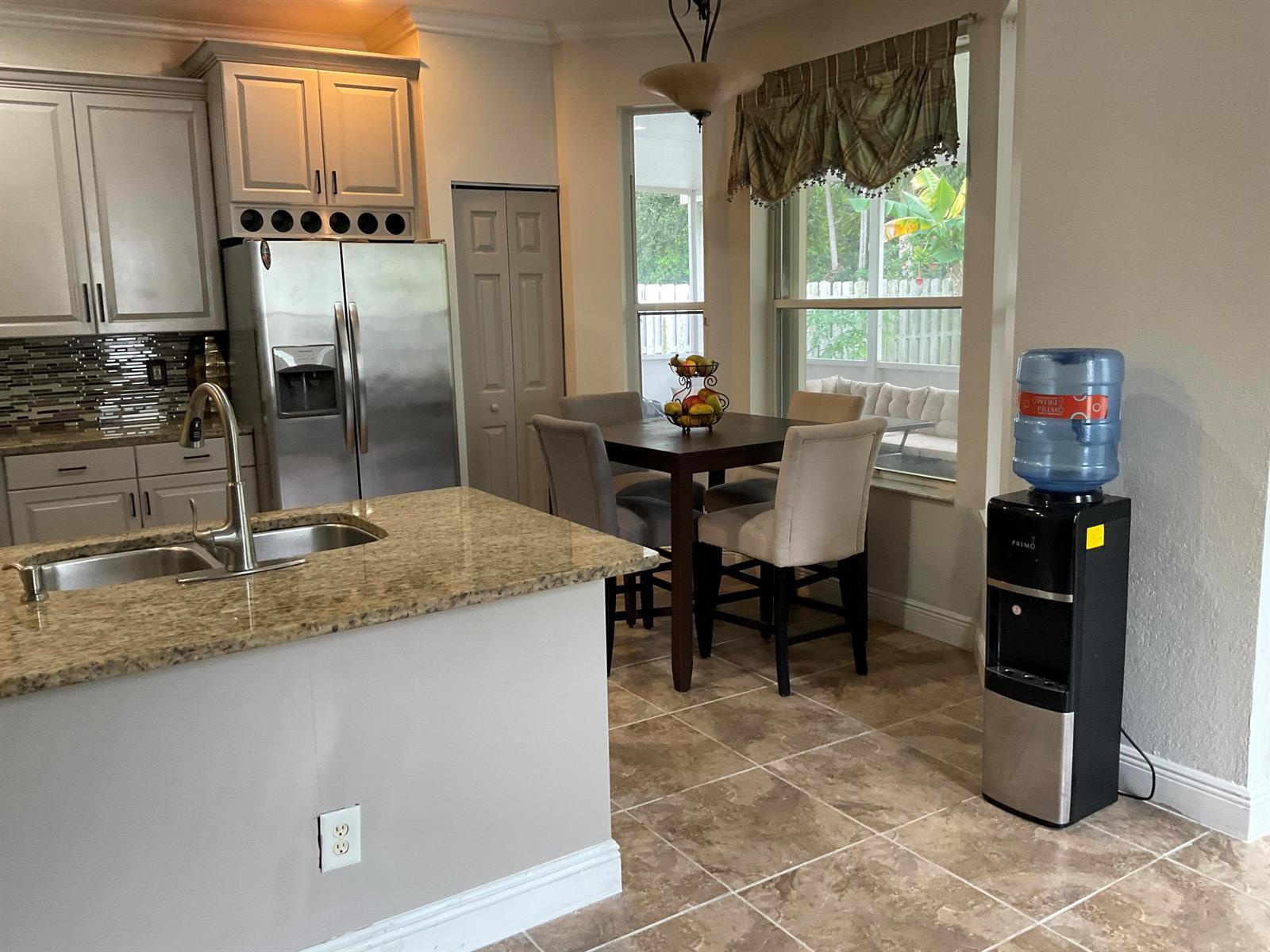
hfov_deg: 61.7
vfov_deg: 48.2
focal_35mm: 29
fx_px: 1064
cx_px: 635
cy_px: 476
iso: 125
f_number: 1.8
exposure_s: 1/60
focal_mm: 3
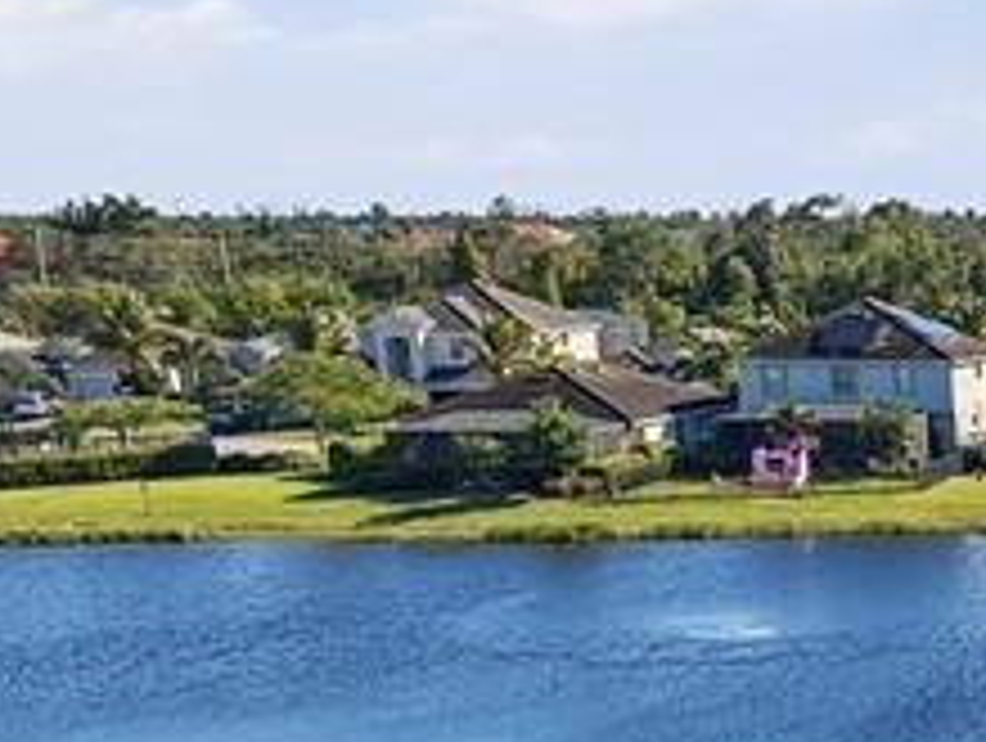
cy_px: 1165
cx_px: 1652
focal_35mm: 112
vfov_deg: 12.5
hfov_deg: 15.6
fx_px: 3195
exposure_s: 1/4000
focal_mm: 8.7
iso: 100
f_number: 1.8
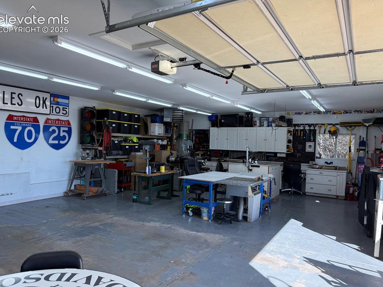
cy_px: 148
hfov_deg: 69.4
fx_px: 276
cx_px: 192
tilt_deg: -1.3
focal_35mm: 25
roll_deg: -1.9
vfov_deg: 54.8
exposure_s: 1/473
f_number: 1.78
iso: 100
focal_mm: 6.76
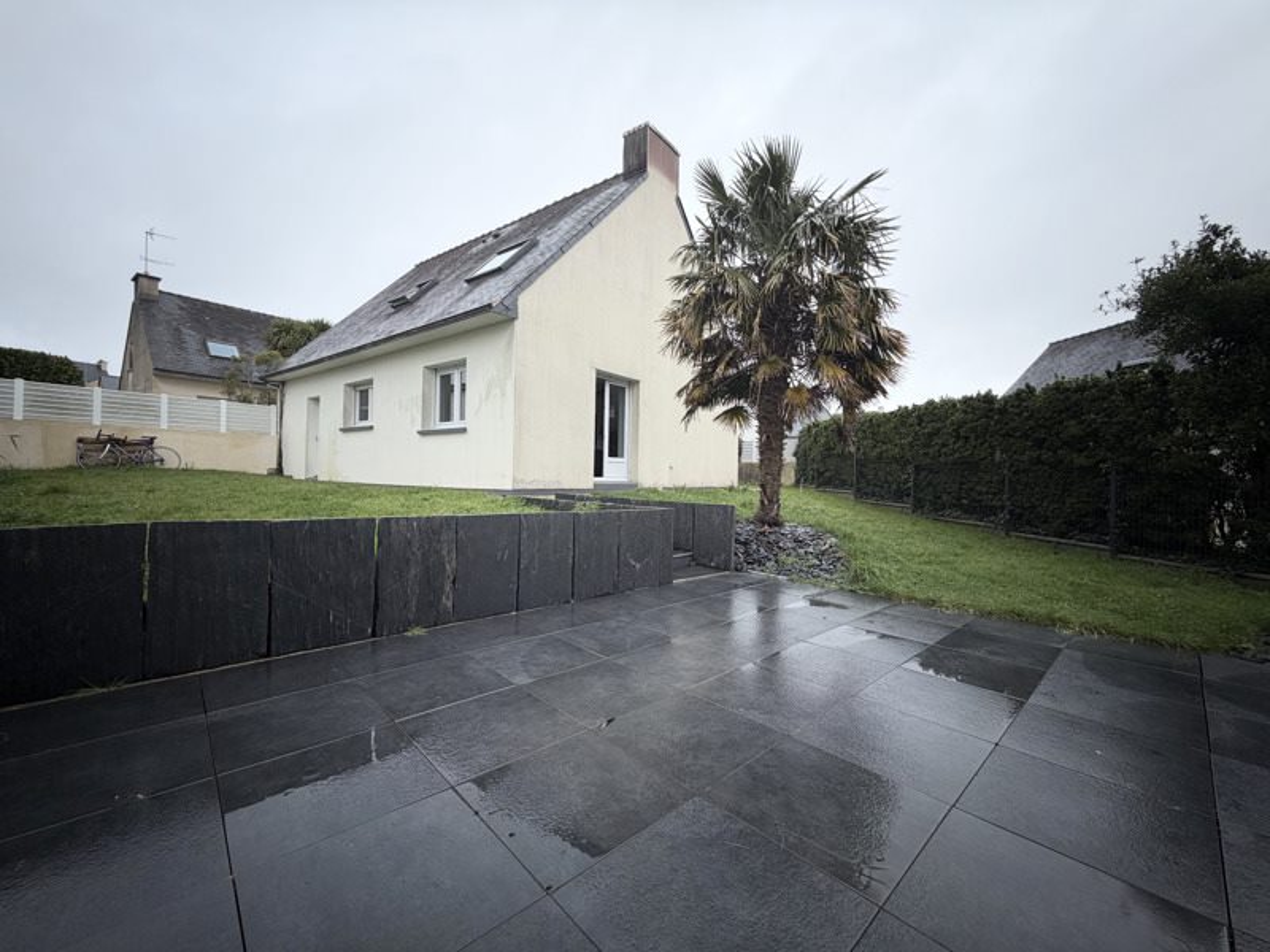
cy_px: 476
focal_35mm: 14
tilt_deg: +0.2
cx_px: 635
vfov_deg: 85.7
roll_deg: -0.6
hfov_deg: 102.1
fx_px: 514
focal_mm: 2.22
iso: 40
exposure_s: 1/559
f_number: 2.2
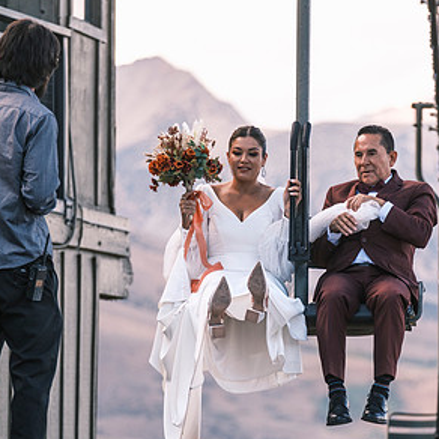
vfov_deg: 4.9
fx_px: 5094
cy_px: 268
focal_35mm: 355
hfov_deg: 4.9
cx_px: 353
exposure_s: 1/800
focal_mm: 140
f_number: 2.8
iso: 400
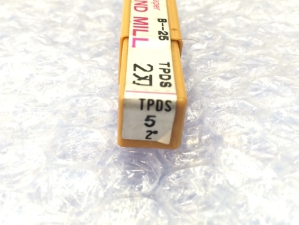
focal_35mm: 41
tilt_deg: -35.5
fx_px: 354
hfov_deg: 45.8
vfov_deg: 35.1
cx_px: 149
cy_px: 97
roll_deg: +4.4
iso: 125
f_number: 2.2
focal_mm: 4.15
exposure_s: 1/30
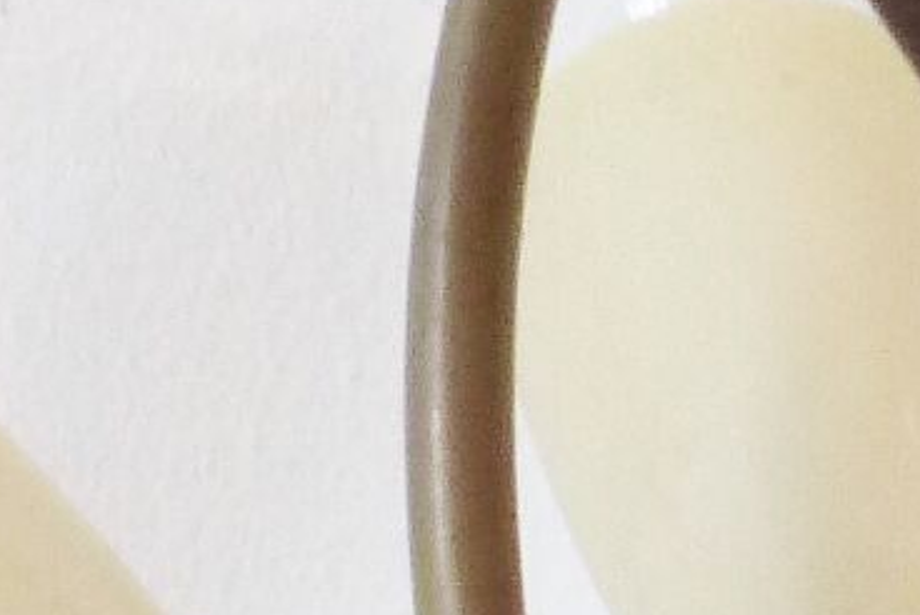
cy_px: 2685
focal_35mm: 990
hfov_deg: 2.1
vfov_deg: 1.4
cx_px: 1250
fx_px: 25319
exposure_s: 1/80
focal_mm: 24.4
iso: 160
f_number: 5.4
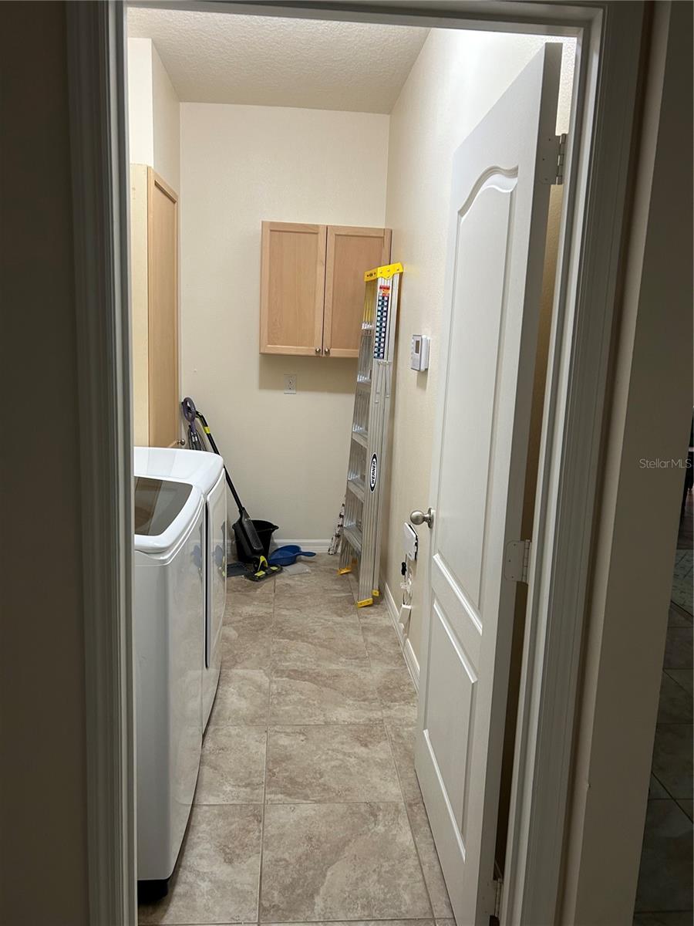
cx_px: 347
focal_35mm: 26
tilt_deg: -6.8
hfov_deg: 53.1
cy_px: 463
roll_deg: -1.9
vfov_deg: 67.3
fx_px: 695
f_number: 1.5
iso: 125
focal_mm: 5.7
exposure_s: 1/60
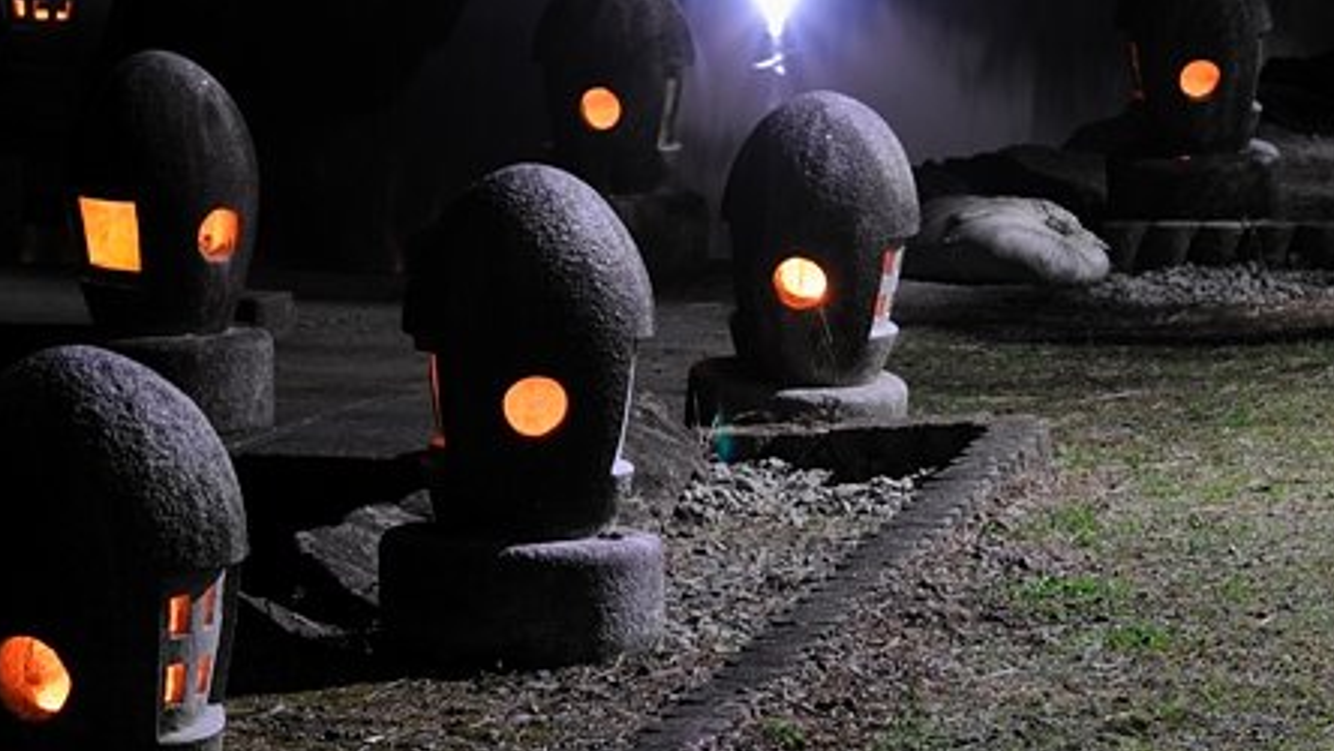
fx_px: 6970
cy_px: 213
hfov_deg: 10.9
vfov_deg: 6.2
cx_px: 751
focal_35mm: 197
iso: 250
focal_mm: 105
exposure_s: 30
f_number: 11
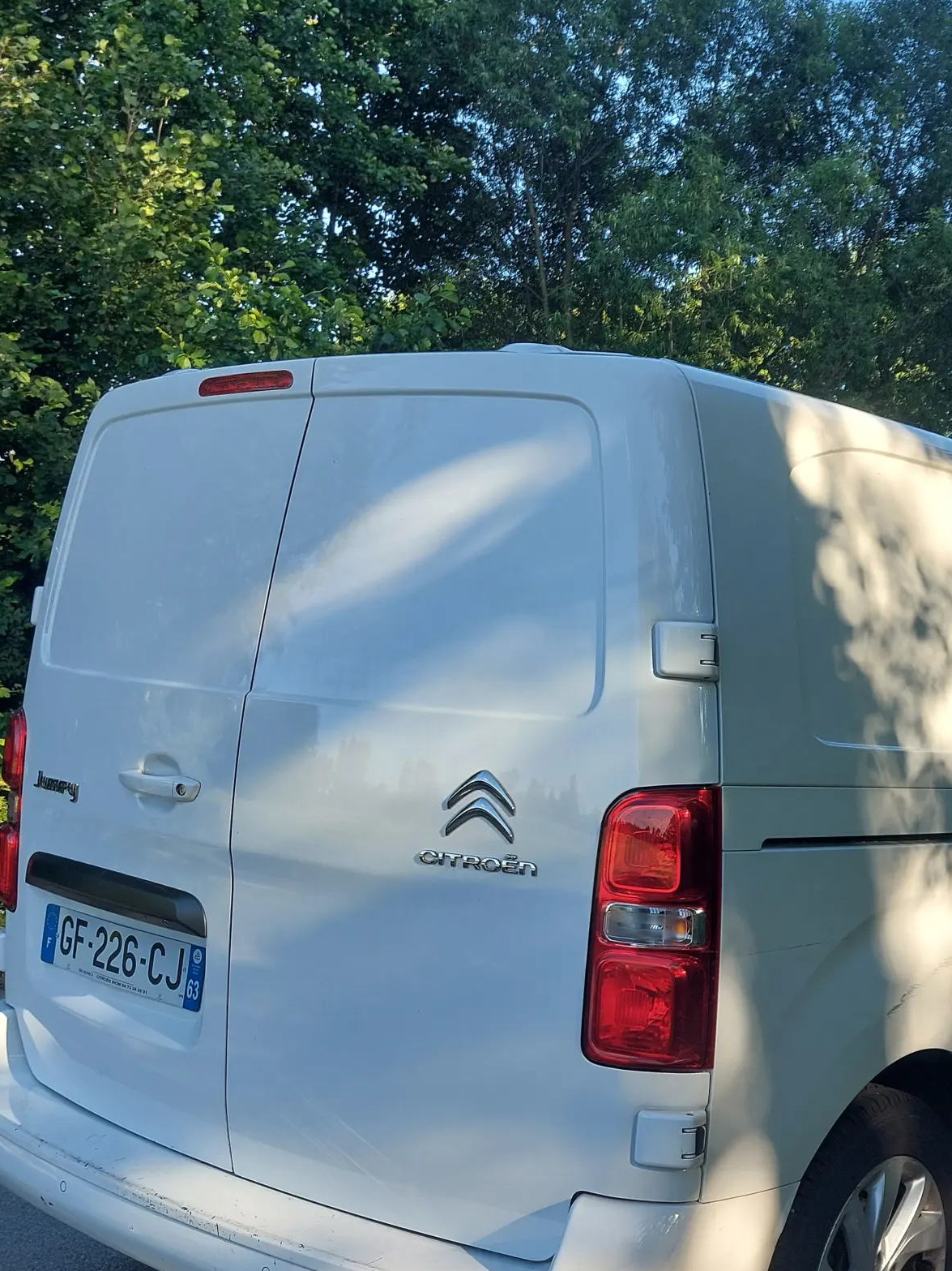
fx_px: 1540
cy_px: 790
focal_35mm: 42
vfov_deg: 44.5
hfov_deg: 33.4
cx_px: 752
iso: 25
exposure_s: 1/281
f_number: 1.8
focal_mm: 5.23
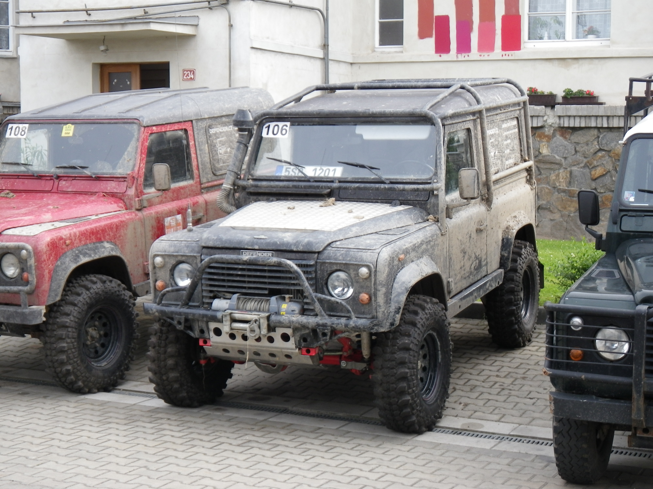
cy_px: 244
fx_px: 1170
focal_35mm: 62
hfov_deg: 31.2
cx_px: 326
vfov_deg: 23.7
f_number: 4.6
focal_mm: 11.1
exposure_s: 1/80
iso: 80
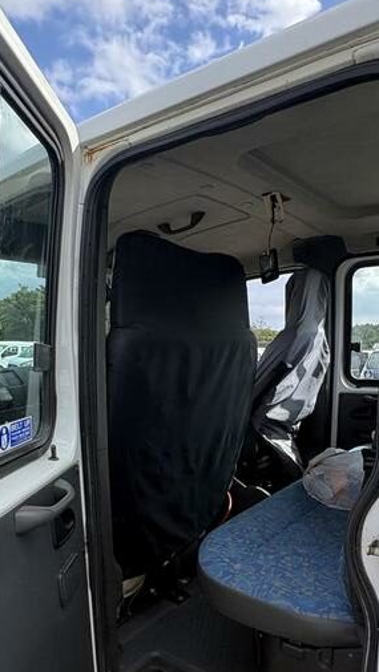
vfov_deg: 67.9
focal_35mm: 27
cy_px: 448
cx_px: 166
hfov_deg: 42.9
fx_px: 482
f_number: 2.2
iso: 64
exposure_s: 1/364
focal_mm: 2.22
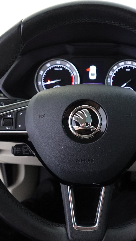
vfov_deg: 61.0
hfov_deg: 36.3
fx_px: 205
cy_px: 119
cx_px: 91
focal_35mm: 32
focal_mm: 7.6
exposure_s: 1/80
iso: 2000
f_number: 2
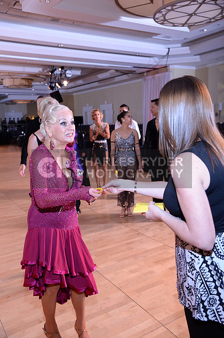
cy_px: 169
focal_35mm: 32
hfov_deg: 41.0
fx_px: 300
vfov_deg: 58.8
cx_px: 112
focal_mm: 32
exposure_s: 1/250
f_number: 4.5
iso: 1250
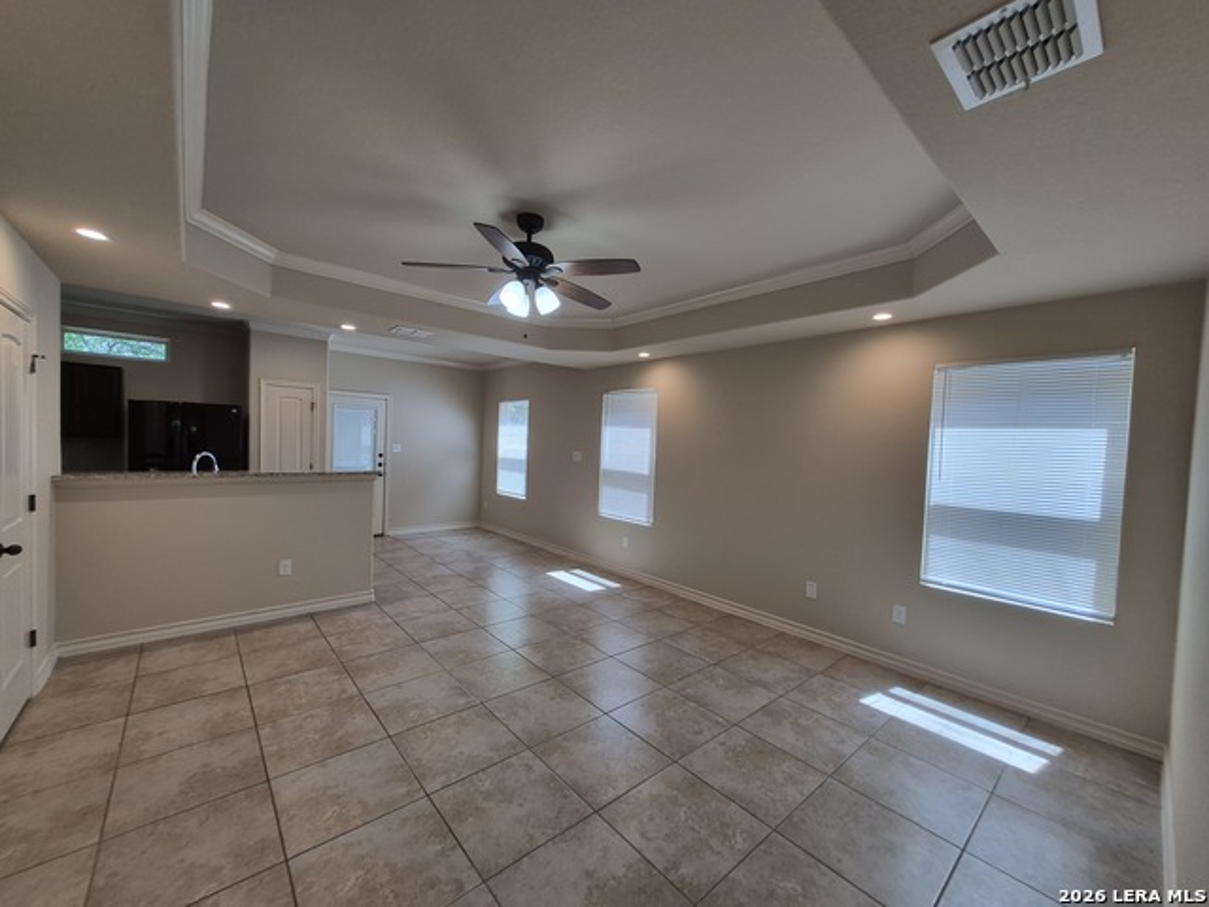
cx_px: 604
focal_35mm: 13
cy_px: 454
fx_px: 454
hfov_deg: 106.2
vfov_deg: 89.9
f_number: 2.2
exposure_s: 1/60
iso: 64
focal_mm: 1.74
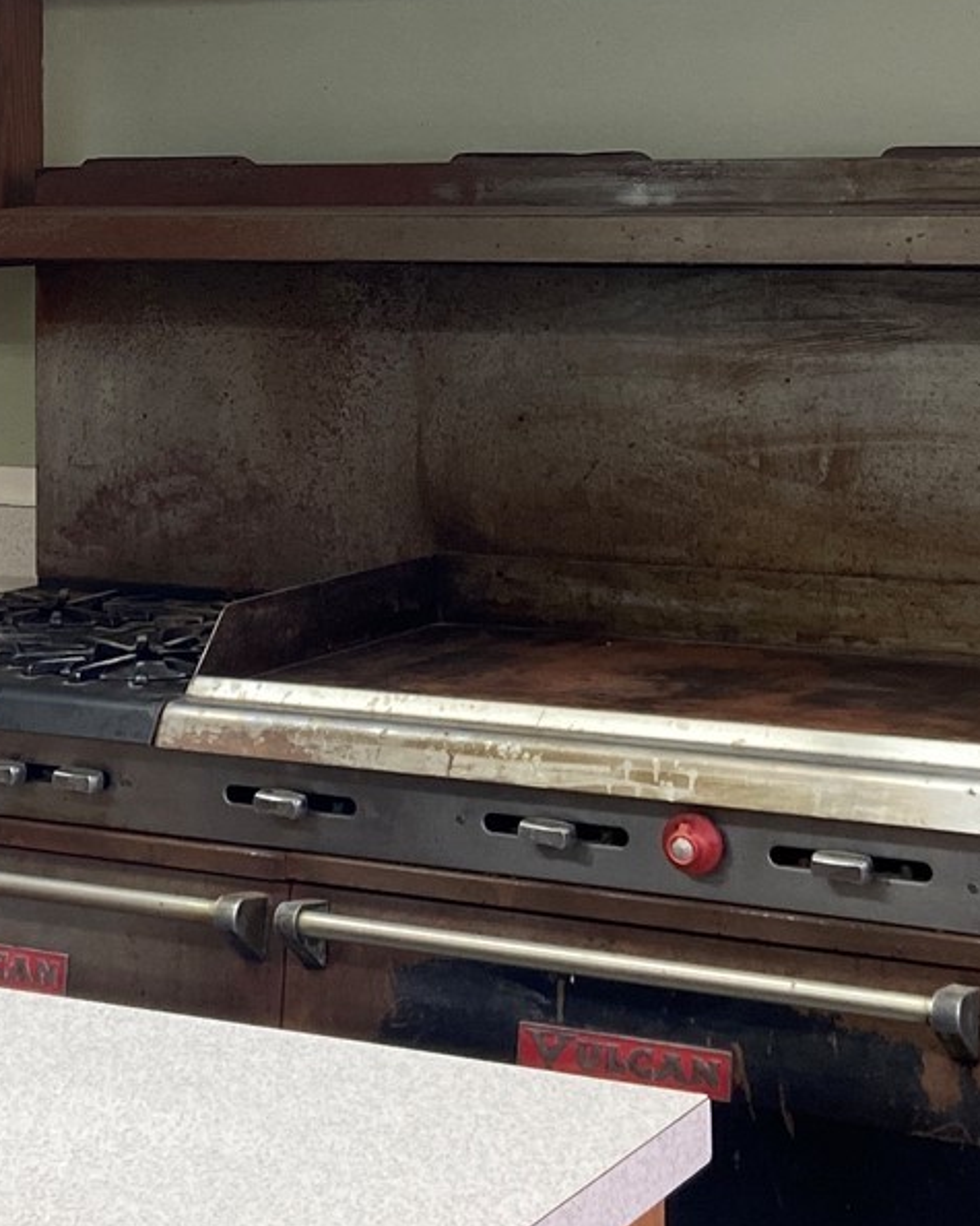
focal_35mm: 82
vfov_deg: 23.0
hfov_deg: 18.6
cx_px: 301
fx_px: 2974
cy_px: 241
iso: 64
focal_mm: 4.25
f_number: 1.8
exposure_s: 1/60
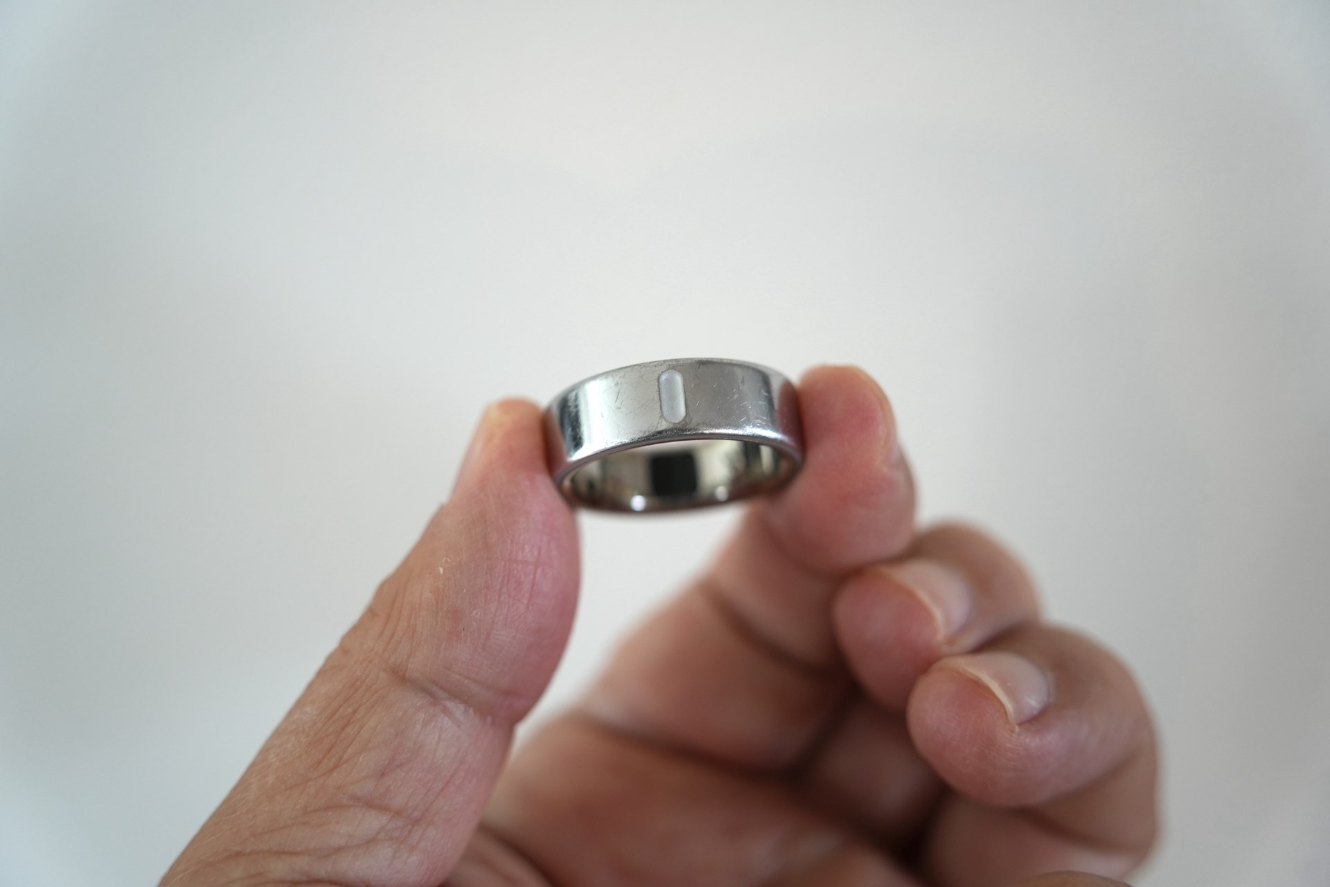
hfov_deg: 41.1
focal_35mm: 48
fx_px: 1773
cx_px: 665
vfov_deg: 28.1
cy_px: 444
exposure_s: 1/60
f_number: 4
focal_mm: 48
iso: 640
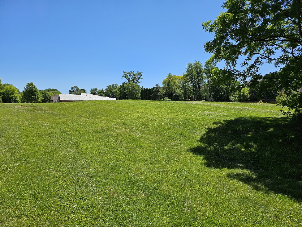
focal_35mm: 24
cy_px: 114
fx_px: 209
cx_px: 151
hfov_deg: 71.6
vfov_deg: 56.8
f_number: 1.8
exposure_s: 1/5158
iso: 50
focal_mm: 5
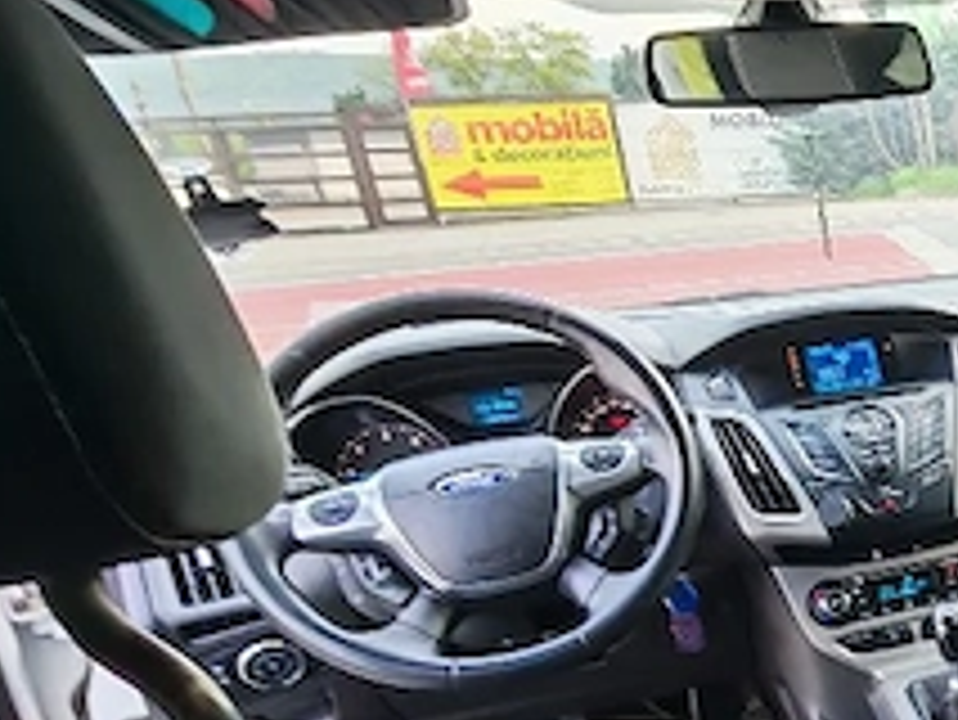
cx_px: 1318
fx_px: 1246
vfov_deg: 31.5
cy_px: 567
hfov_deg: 30.5
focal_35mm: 45
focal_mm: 1.96
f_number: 2.2
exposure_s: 1/50
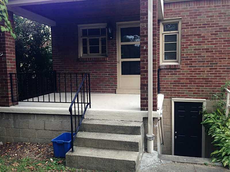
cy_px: 86
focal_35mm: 33
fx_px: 219
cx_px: 115
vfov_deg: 42.9
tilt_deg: -3.9
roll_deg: +1.0
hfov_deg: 55.4
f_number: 2.4
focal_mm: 4.12
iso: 50
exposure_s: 1/233
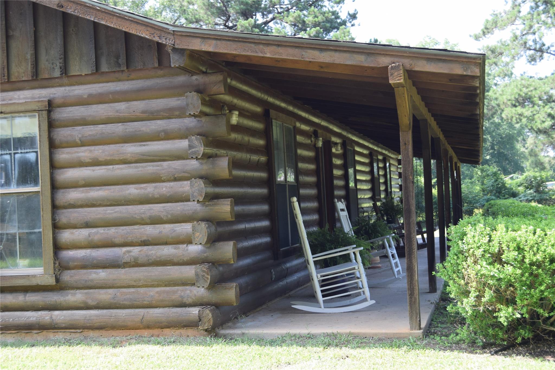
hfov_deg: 35.1
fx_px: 879
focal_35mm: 57
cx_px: 278
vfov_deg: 23.8
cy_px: 185
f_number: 6.3
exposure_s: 1/160
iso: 400
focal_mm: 38
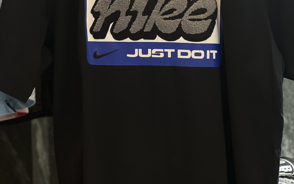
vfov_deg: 12.0
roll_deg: +0.8
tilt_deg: -4.5
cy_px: 61
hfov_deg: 19.1
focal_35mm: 109
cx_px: 147
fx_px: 873
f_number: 2.8
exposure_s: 1/60
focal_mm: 9
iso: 125
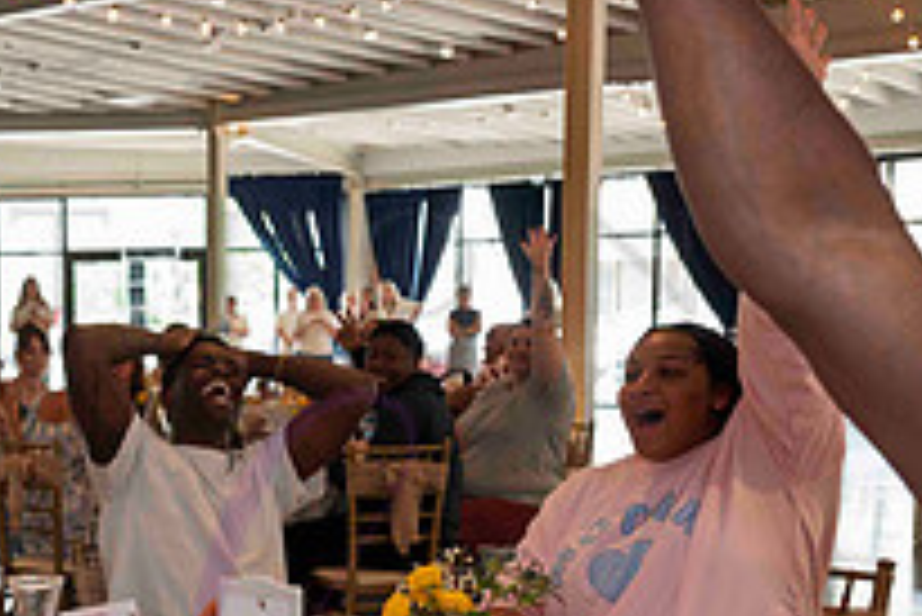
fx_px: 1743
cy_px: 483
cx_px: 49
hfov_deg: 28.2
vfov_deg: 19.9
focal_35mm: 68
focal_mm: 24
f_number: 4
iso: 1600
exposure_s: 1/200
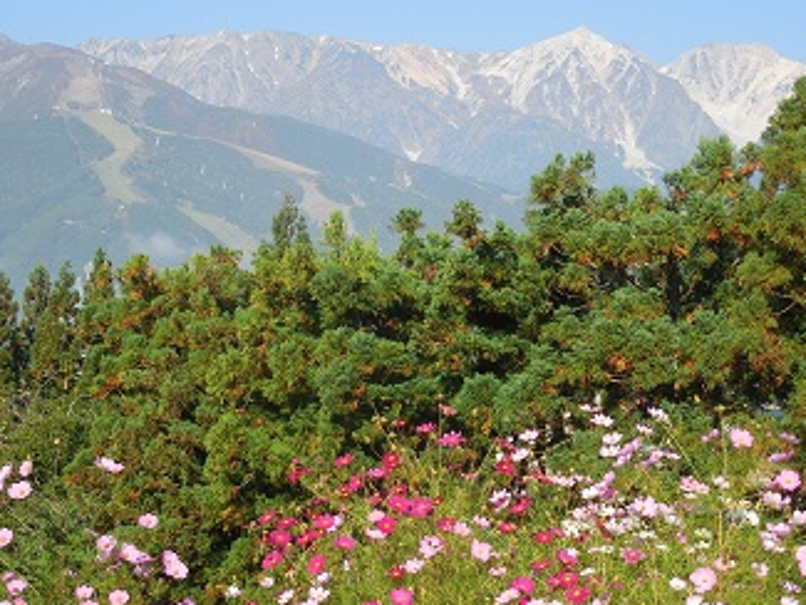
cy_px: 250
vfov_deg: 19.6
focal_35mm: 75
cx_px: 451
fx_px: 1747
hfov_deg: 26.0
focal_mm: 11
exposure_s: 1/500
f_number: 4.3
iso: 125
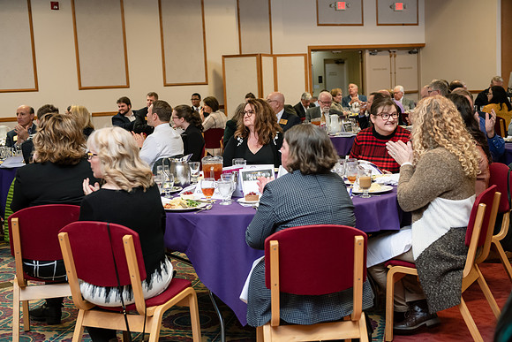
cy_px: 171
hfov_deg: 36.2
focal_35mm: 55
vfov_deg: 24.6
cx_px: 256
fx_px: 782
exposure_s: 1/125
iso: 1000
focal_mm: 55
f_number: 3.5
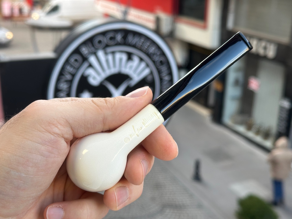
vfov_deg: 30.3
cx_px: 146
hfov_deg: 39.7
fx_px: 405
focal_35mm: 48
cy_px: 110
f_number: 1.78
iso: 50
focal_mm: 6.86
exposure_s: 1/129
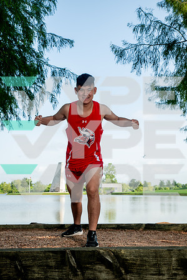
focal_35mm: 46
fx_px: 358
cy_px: 140
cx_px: 94
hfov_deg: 29.2
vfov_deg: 42.7
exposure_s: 1/200
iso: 200
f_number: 7.1
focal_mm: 46
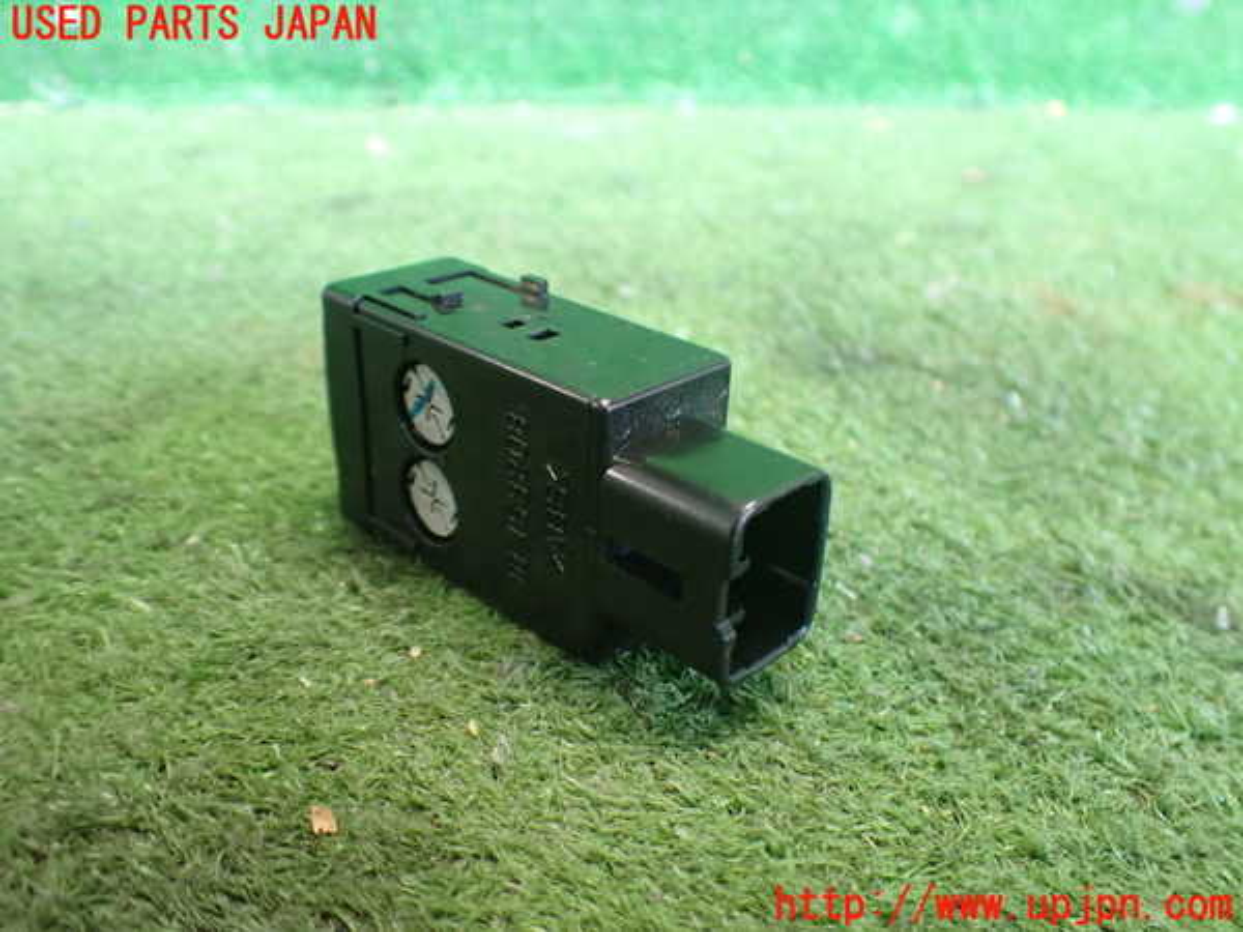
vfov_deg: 46.8
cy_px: 466
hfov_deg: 60.0
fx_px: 1077
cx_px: 622
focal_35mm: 30
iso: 800
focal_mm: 5.4
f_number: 2.3
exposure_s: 1/50
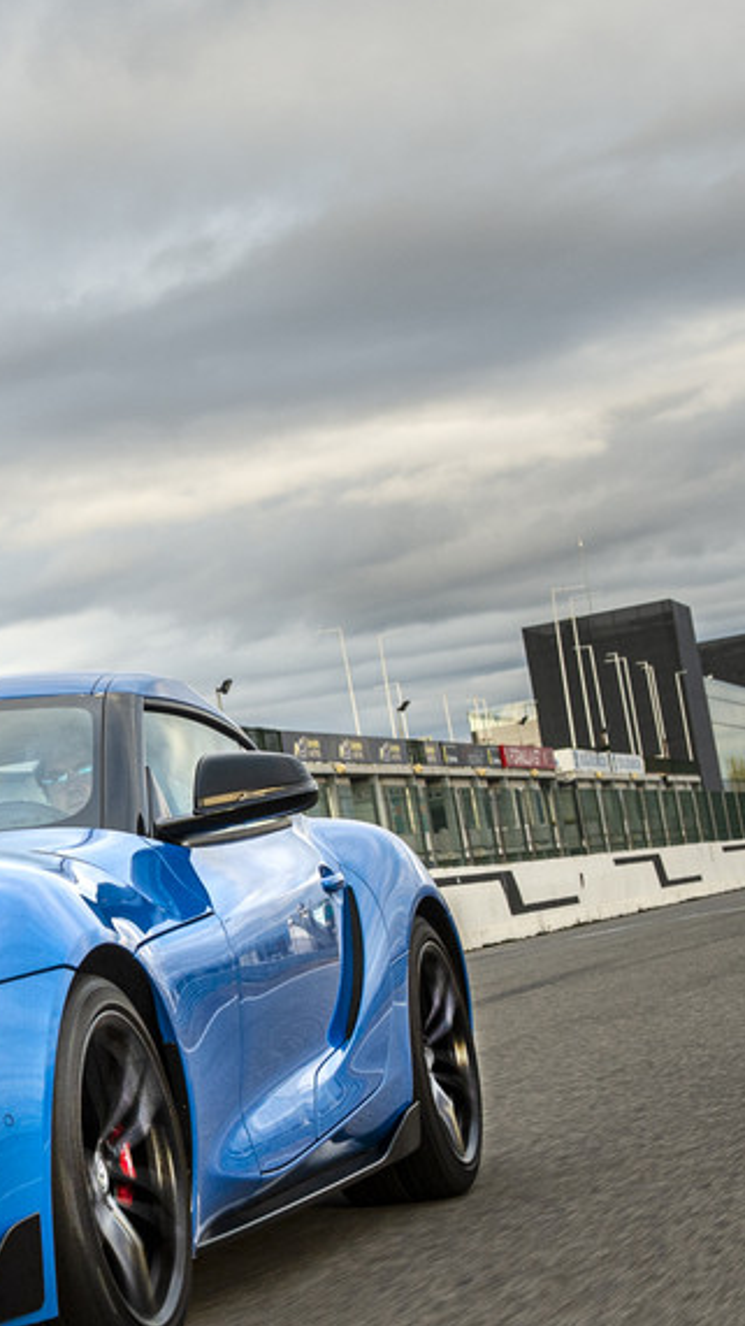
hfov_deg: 12.2
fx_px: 3408
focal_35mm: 97
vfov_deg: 21.9
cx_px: -107
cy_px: 862
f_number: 5.6
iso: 800
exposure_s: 1/250
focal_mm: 44
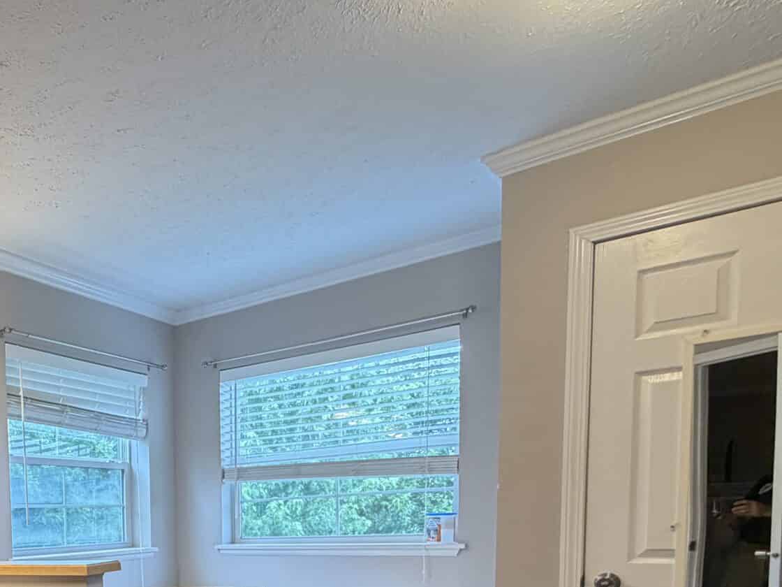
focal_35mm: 32
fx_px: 723
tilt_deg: -4.5
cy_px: 581
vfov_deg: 39.2
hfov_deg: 46.8
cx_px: -11
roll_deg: +2.8
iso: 320
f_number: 2.2
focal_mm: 2.22
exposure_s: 1/120
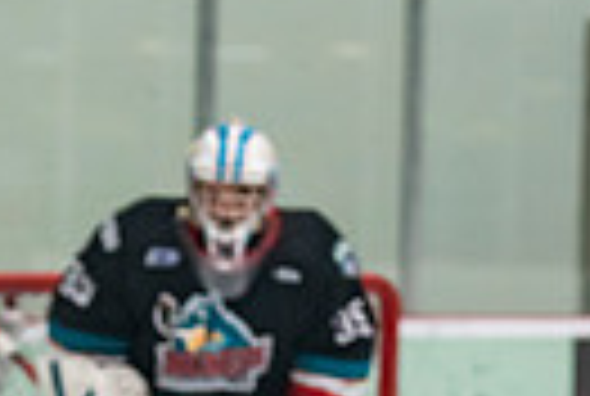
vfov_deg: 3.3
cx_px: 162
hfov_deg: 4.9
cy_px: 839
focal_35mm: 420
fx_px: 6899
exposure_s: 1/640
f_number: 3.2
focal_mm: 95
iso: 2000
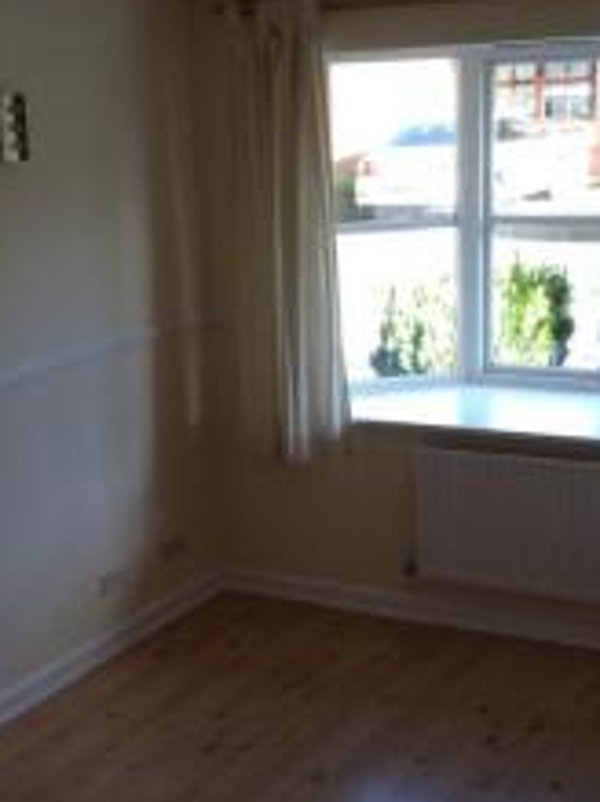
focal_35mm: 66
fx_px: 1527
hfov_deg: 22.2
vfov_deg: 29.2
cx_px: 238
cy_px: 522
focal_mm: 4.12
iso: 100
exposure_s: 1/120
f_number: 2.4
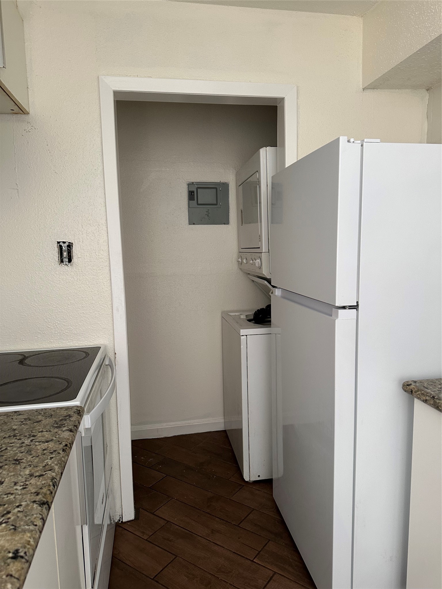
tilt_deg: -8.0
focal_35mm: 24
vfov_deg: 71.6
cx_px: 221
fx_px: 409
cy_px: 294
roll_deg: -0.1
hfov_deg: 56.8
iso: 250
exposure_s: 1/60
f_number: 1.78
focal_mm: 6.86
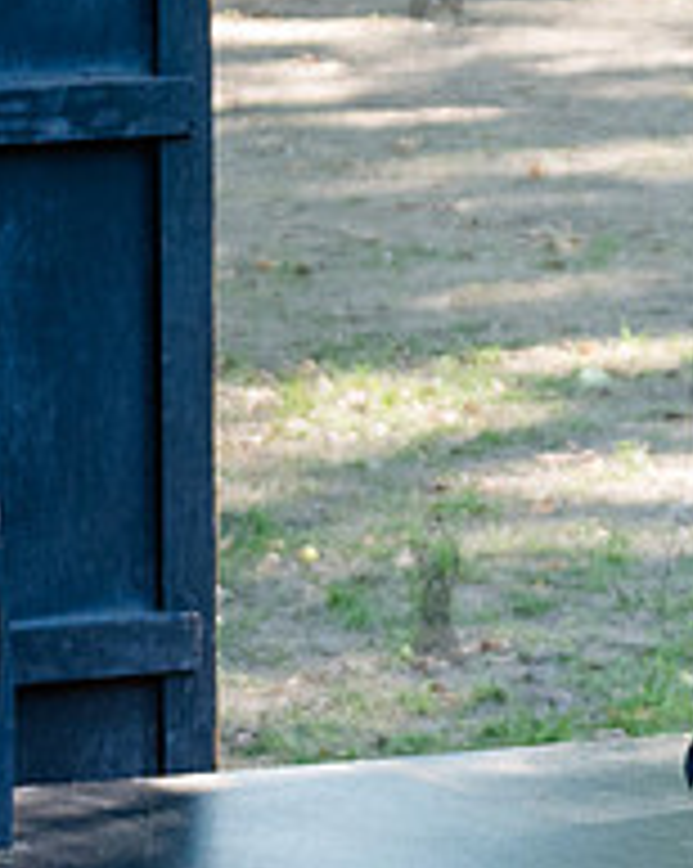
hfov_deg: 4.0
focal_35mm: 384
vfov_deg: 5.0
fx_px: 9860
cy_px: 331
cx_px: 1565
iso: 1000
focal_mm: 70
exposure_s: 1/200
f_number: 4.5
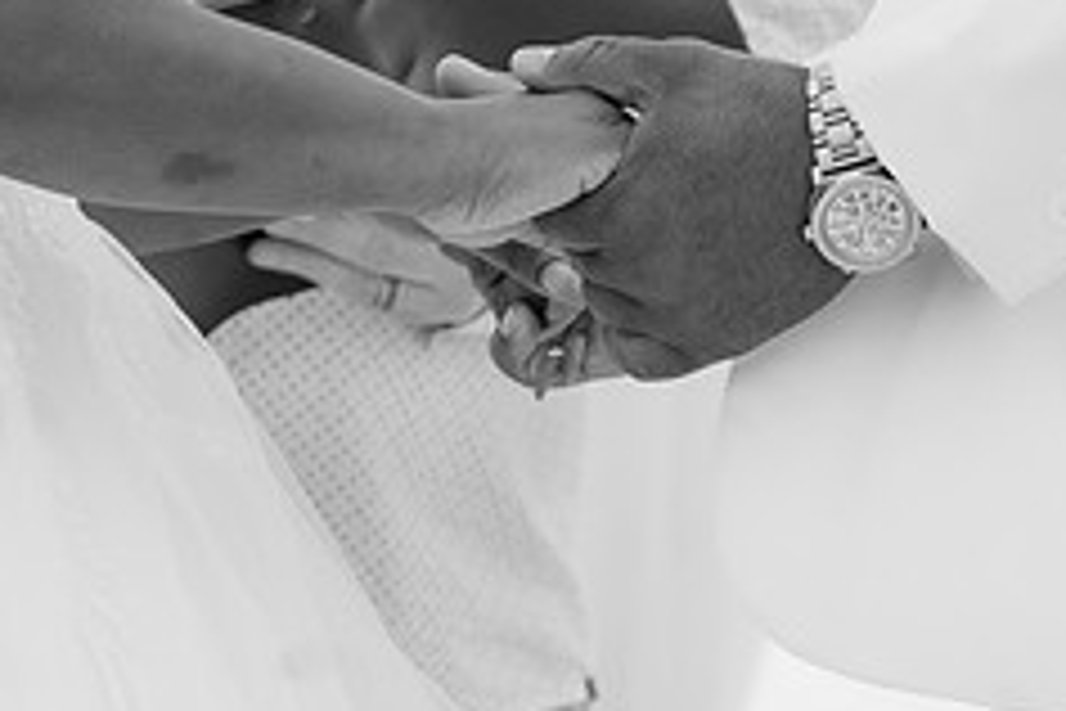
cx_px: 531
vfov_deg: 2.8
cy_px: 371
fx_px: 14479
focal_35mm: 489
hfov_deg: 4.2
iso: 640
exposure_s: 1/320
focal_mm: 200
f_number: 7.1
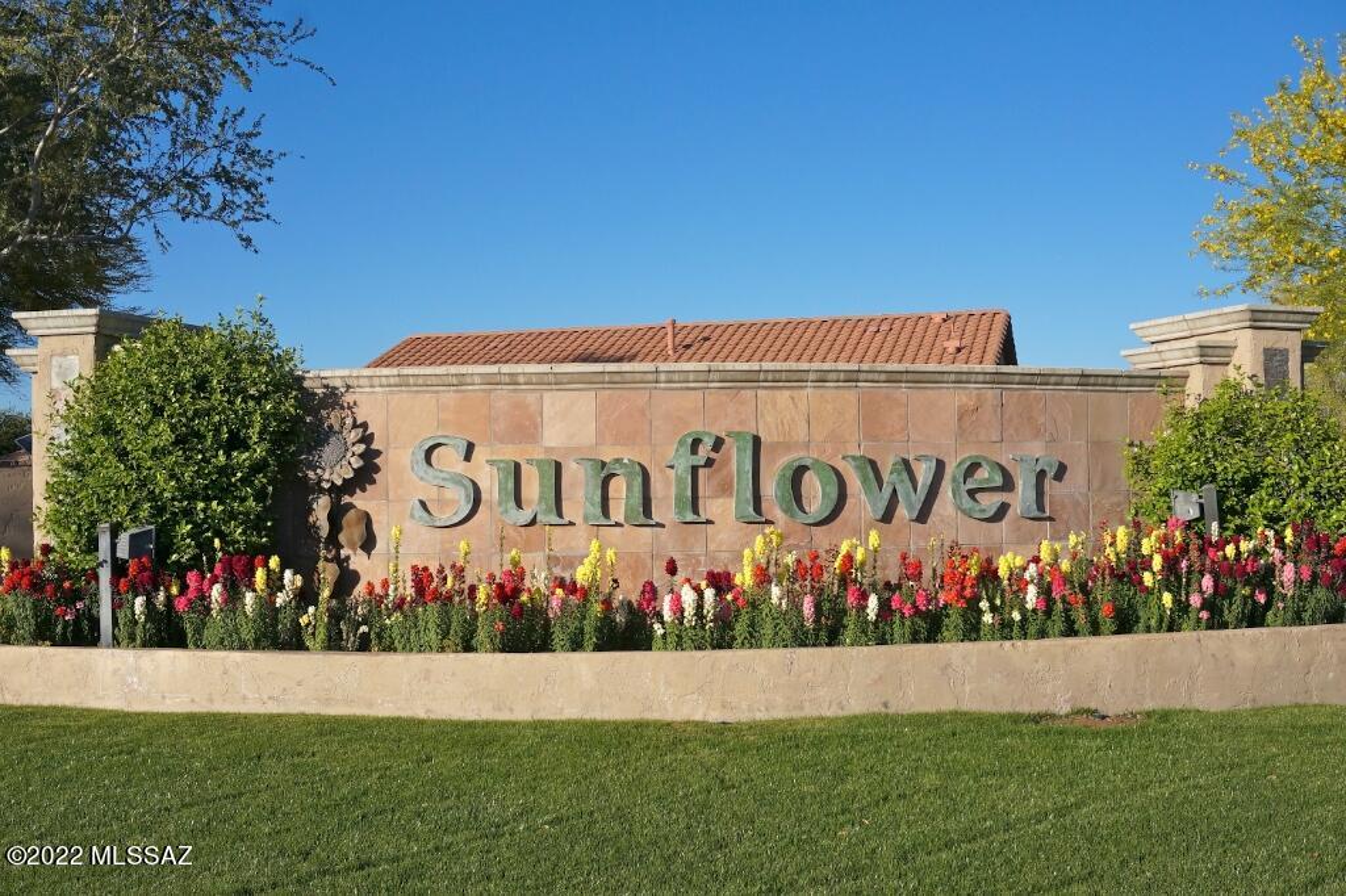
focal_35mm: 38
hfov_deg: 51.3
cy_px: 448
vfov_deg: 35.5
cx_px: 673
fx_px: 1402
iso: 400
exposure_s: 1/1250
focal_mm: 25
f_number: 8
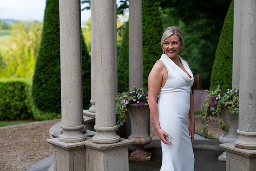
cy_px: 86
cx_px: 128
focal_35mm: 70
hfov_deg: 28.8
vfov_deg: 19.5
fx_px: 498
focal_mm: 70
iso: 200
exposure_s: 1/200
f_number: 2.8
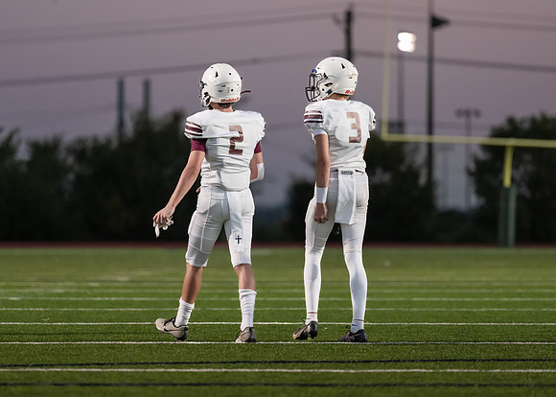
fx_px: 4040
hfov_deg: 7.9
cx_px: 274
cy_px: 173
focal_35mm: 256
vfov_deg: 5.6
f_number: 2.8
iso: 3200
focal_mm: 200
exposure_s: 1/1250
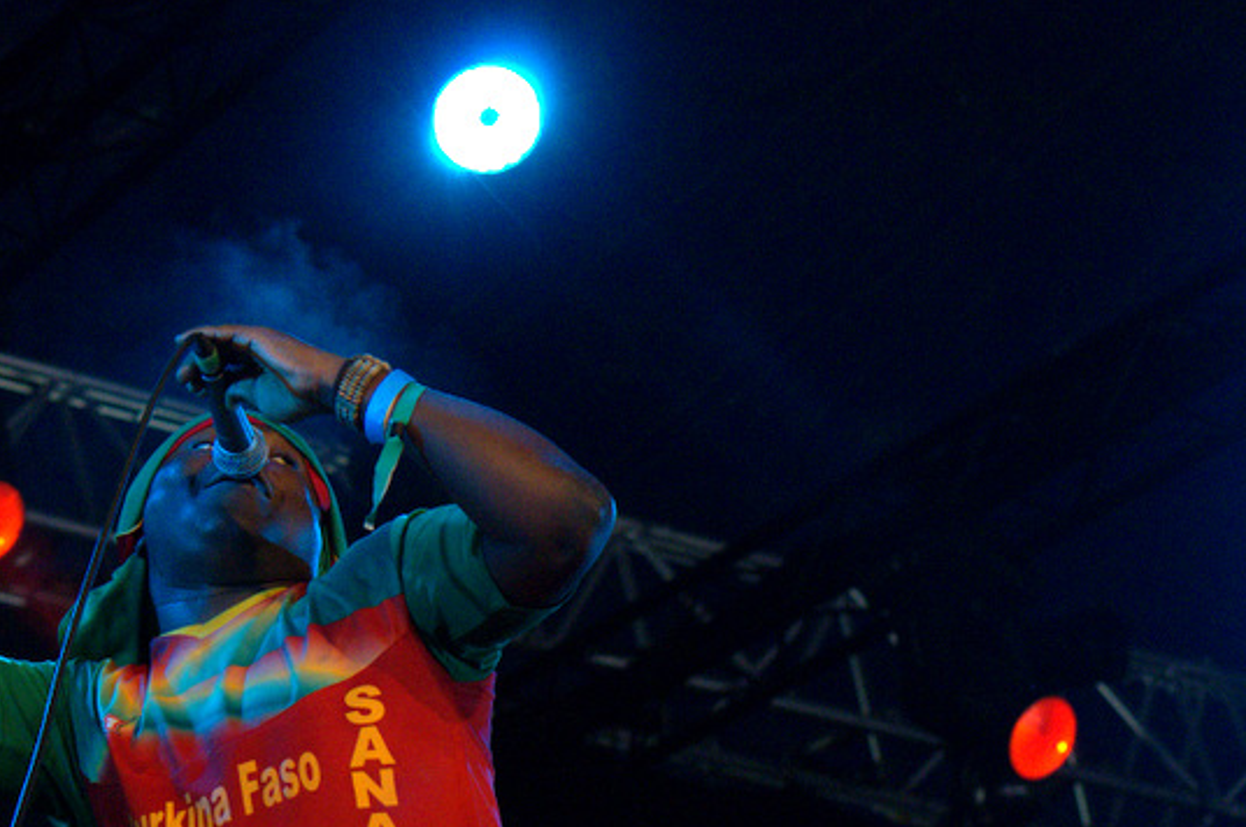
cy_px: 534
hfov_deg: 14.5
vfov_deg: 9.7
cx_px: 446
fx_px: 4874
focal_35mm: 141
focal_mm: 70
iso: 2500
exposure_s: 1/1000
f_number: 5
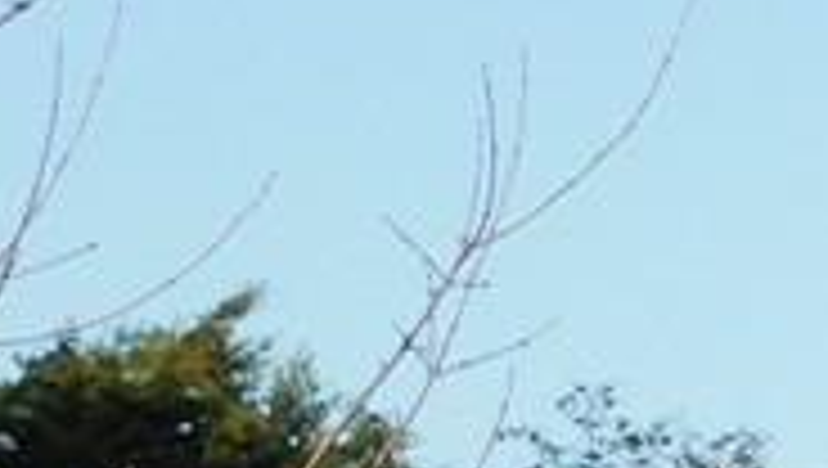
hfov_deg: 3.1
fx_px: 15299
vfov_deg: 1.7
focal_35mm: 696
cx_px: 2156
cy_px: 963
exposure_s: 1/500
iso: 125
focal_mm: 20.3
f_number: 4.8
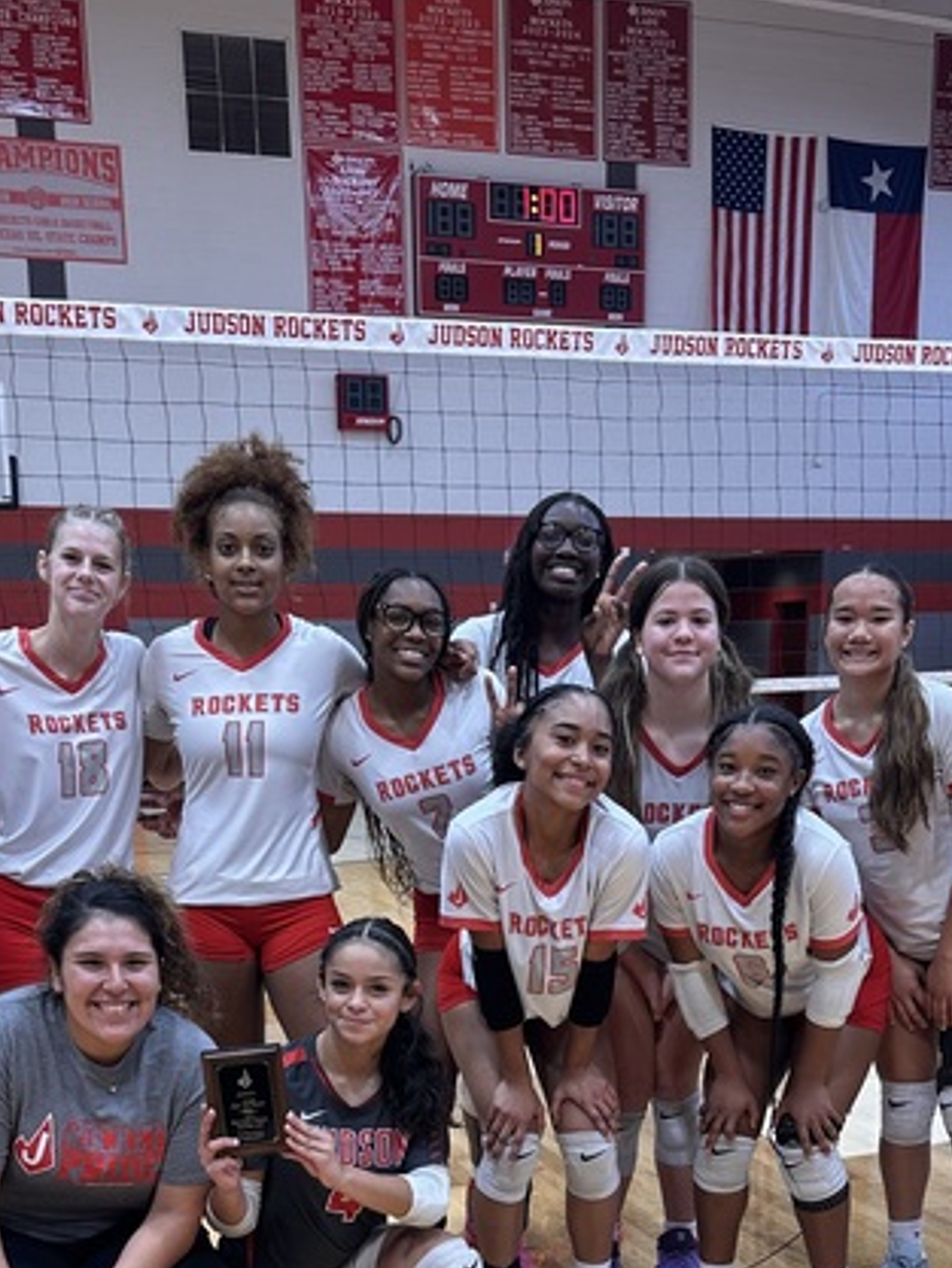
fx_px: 1686
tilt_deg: -14.7
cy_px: 1131
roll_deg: +0.3
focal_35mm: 46
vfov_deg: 38.5
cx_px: 493
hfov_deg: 31.5
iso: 100
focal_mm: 6.86
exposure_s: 1/120
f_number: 1.78
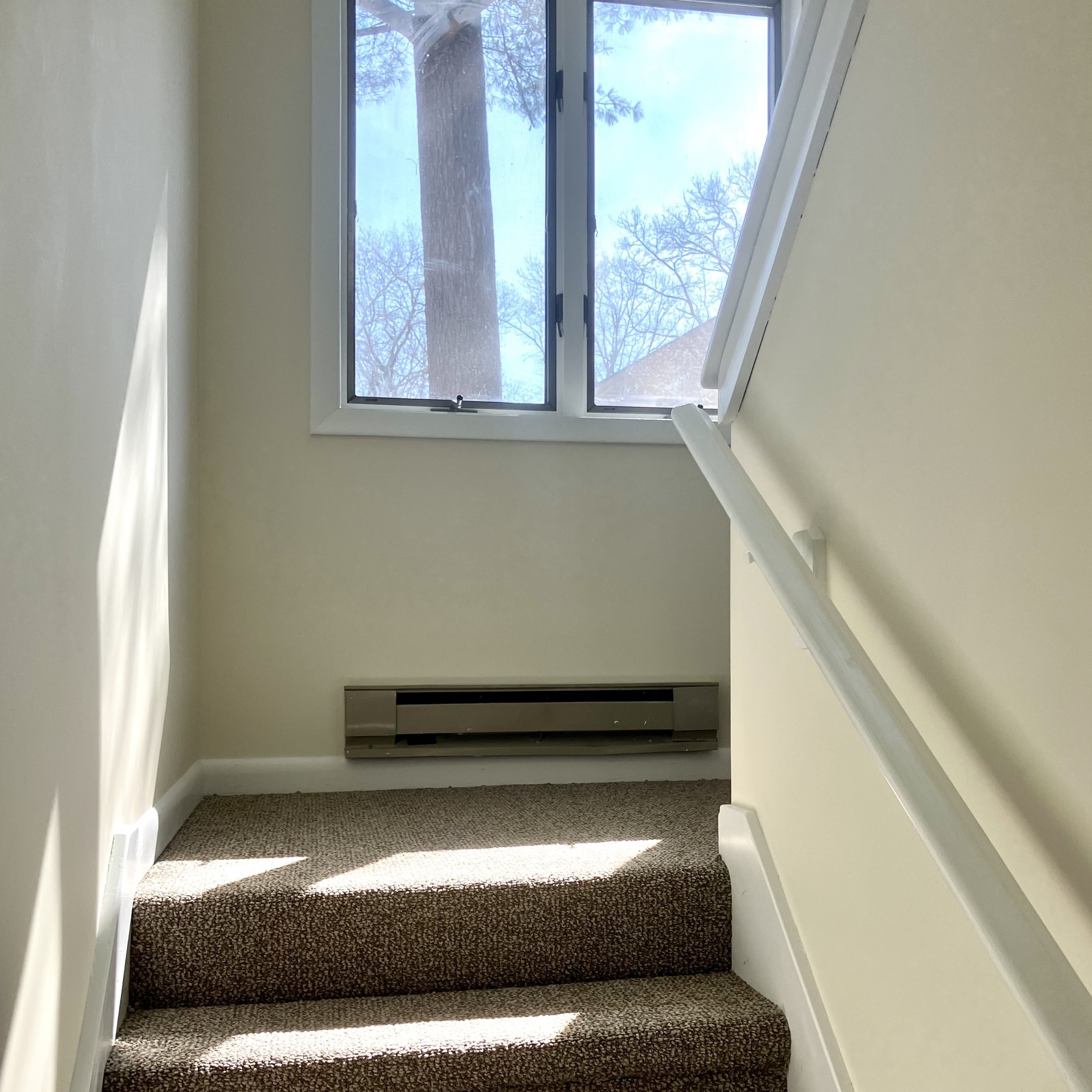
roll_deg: -0.3
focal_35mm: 34
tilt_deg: +1.0
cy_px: 621
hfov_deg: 48.5
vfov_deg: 48.3
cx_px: 548
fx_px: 1213
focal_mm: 3.99
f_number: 1.8
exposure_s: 1/246
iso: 32
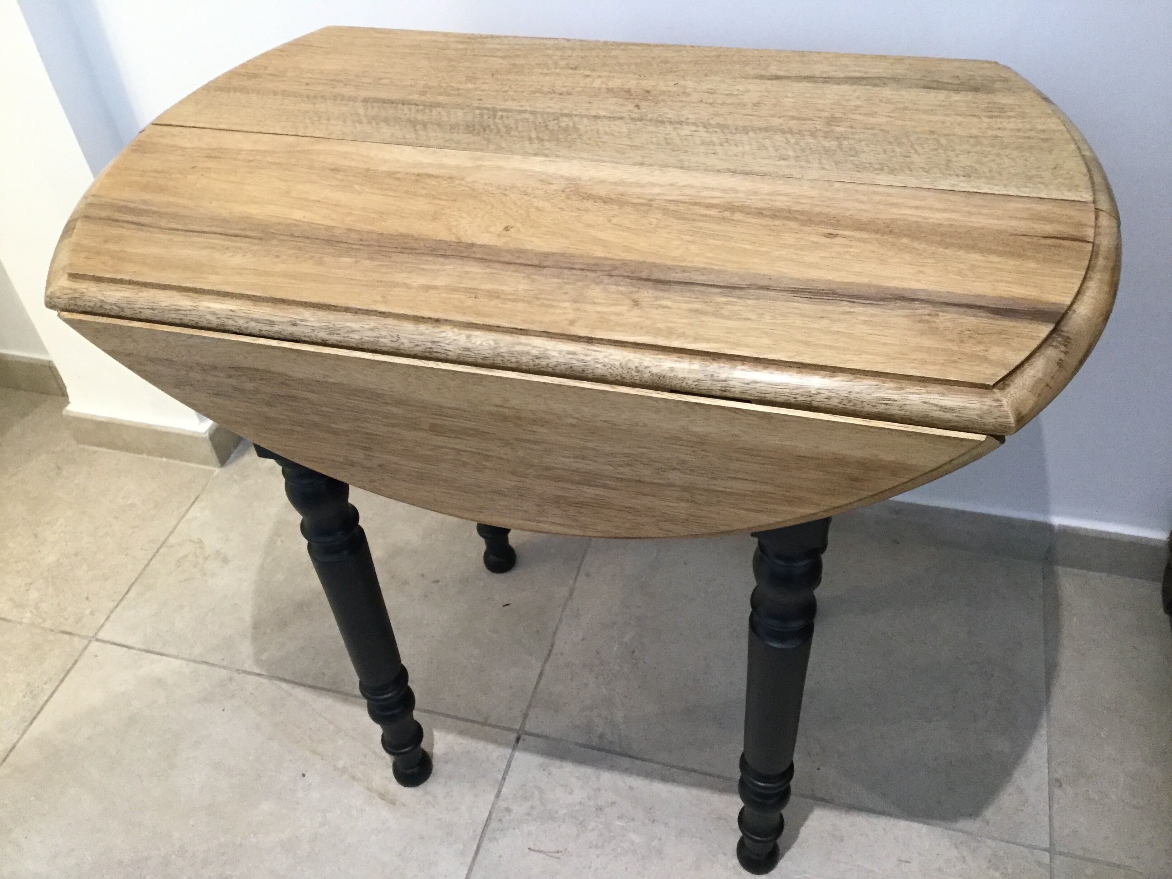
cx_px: 586
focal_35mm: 31
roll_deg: +3.6
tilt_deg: -44.3
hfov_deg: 58.4
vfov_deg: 45.4
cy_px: 440
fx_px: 1050
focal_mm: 3.3
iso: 200
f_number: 2.4
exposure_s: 1/33
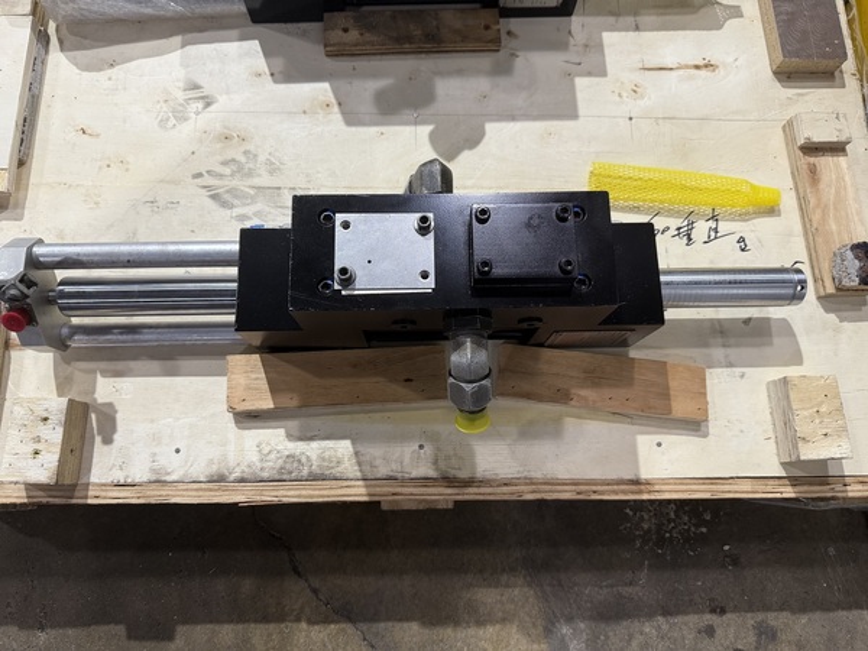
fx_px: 602
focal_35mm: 24
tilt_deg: -75.1
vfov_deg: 56.8
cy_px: 326
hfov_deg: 71.6
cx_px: 434
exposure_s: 1/60
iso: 160
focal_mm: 6.76
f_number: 1.78
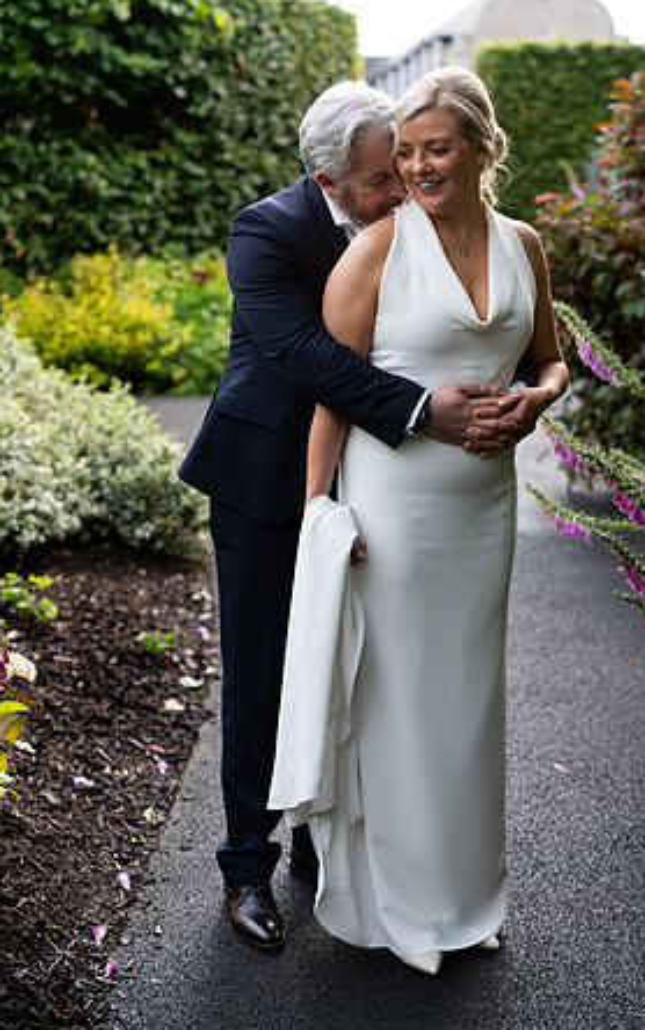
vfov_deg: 32.0
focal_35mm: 64
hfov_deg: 20.3
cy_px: 520
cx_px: 346
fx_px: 1798
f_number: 2.8
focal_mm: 62
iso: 400
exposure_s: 1/200
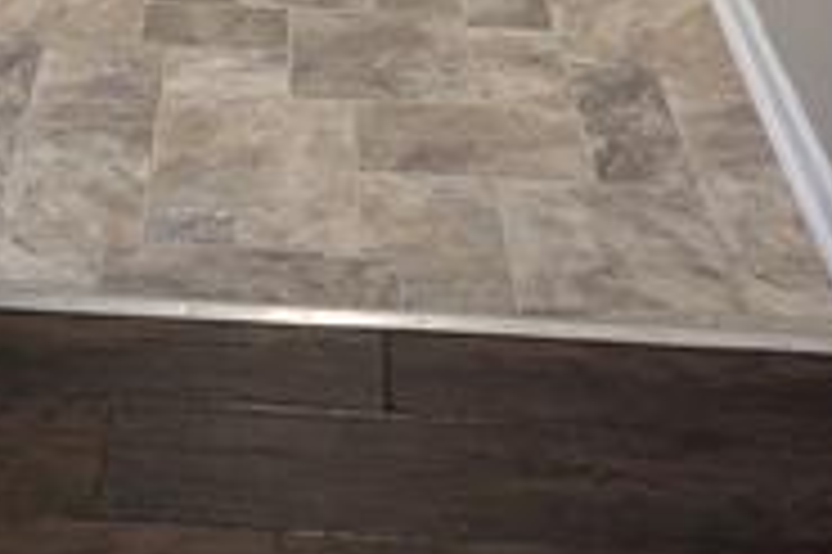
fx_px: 1755
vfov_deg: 16.7
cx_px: 232
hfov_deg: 26.4
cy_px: -216
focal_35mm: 76
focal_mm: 4.38
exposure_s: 1/120
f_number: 1.73
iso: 786
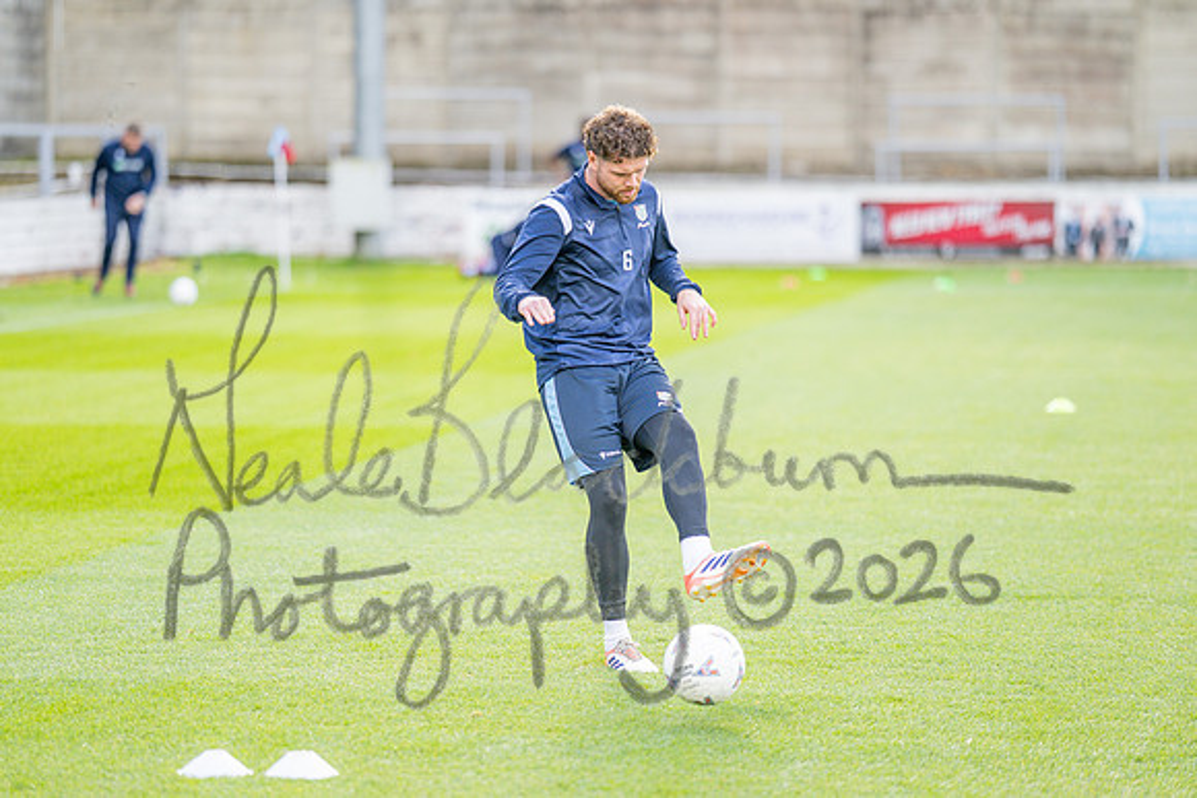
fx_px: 4490
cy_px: 399
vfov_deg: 10.2
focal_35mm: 135
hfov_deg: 15.2
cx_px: 598
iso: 500
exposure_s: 1/2000
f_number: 1.8
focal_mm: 135
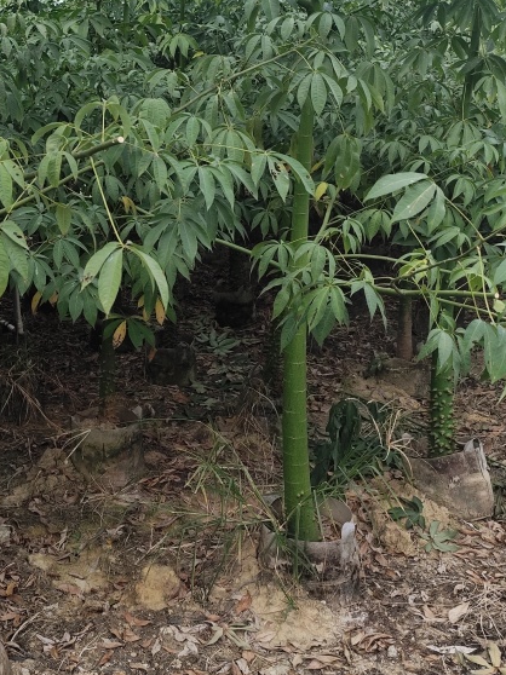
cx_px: 104
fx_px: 858
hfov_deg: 32.0
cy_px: 289
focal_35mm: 44
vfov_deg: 42.9
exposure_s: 1/483
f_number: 1.65
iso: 50
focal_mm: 6.19
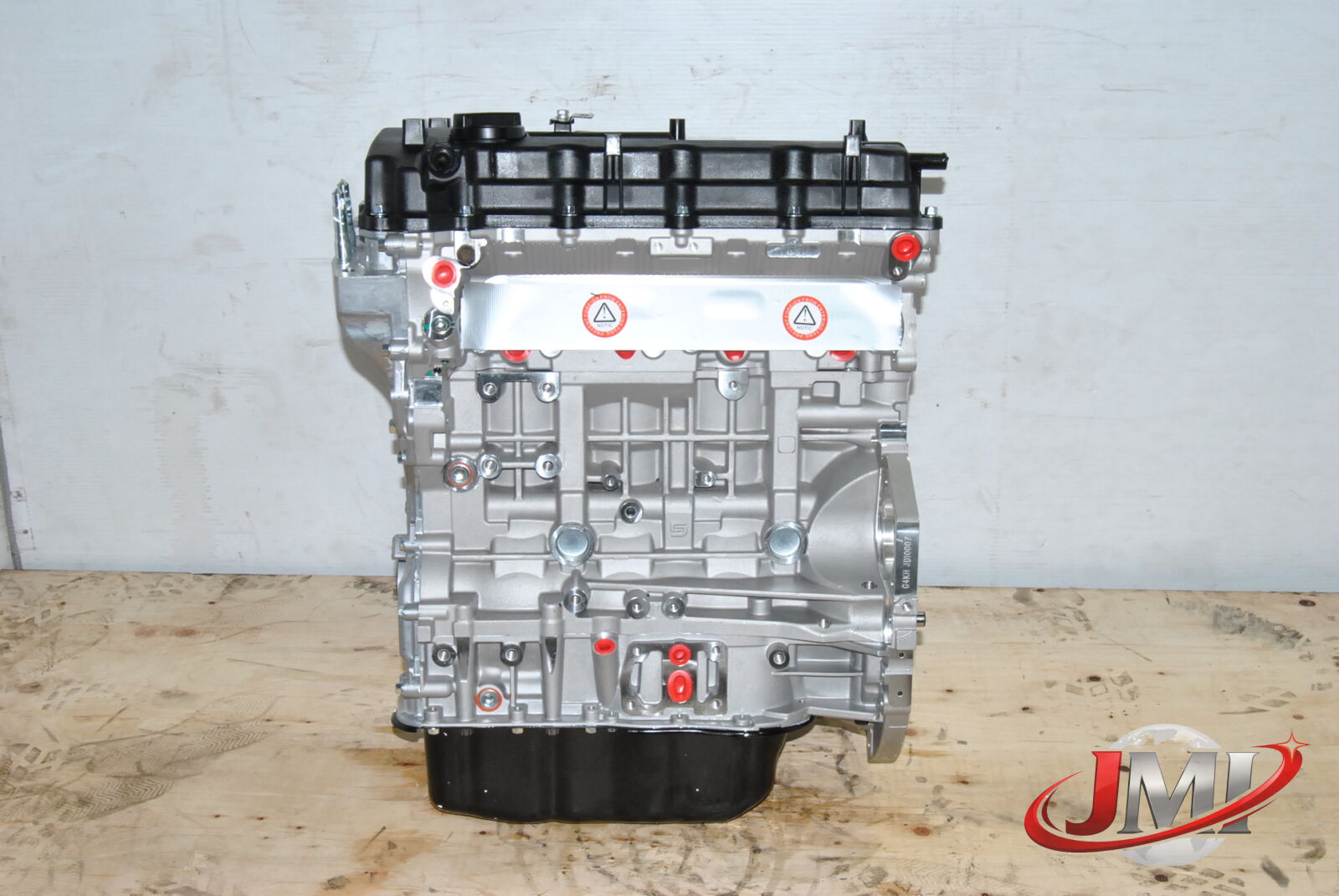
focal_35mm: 46
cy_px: 448
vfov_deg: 29.0
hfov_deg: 42.3
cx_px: 670
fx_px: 1732
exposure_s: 1/200
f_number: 14
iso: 800
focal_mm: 31
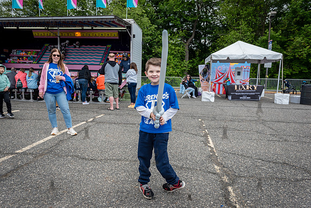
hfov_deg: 71.0
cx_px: 151
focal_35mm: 25
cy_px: 104
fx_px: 218
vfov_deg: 50.9
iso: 400
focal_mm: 24
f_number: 5
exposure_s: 1/800
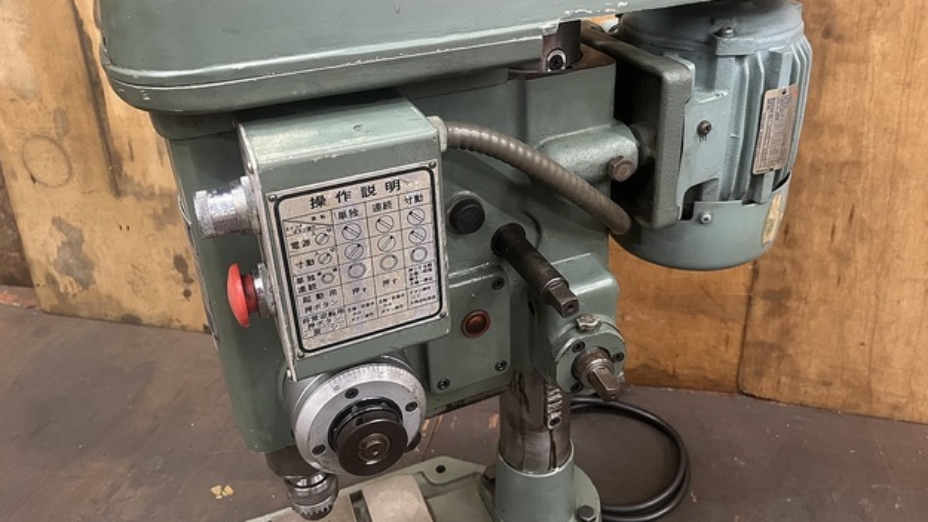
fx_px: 714
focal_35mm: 29
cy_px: 187
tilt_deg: -28.7
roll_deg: +3.3
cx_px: 474
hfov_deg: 66.0
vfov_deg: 39.9
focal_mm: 5.1
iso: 500
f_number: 1.6
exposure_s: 1/60
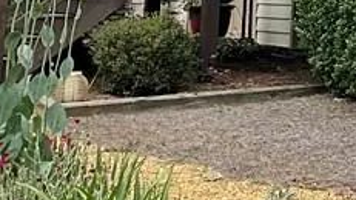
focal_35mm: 140
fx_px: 1322
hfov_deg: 13.0
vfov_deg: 7.9
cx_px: 752
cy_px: -300
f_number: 1.8
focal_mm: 3
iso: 16
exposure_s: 1/1076
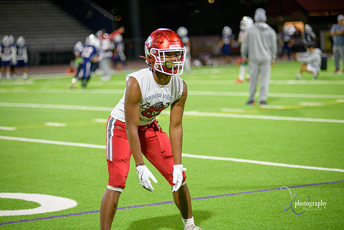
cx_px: 172
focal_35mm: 135
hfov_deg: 15.2
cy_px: 115
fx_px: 1290
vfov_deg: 10.2
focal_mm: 135
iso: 1250
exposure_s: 1/250
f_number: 2.8
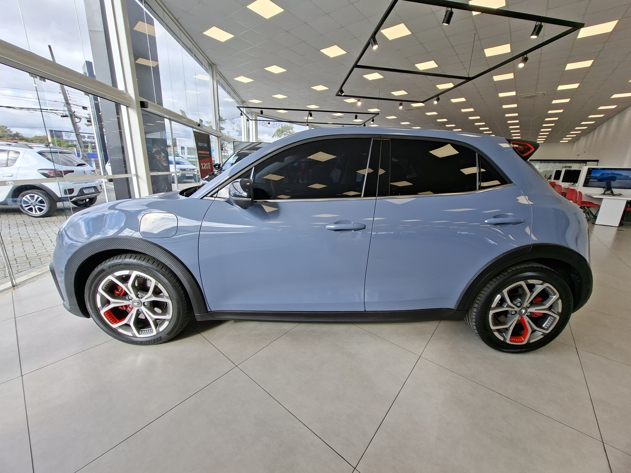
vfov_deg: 89.9
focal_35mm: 13
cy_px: 236
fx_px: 237
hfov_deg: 106.2
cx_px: 316
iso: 40
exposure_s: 1/251
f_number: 2.2
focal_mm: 1.74
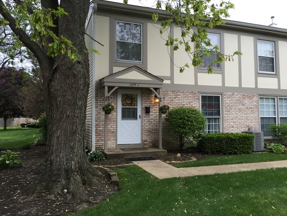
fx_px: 240
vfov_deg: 48.2
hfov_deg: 61.7
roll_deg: -0.5
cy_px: 108
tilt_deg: +2.3
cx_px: 144
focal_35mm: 29
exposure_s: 1/120
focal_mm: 4.15
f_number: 2.2
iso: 50
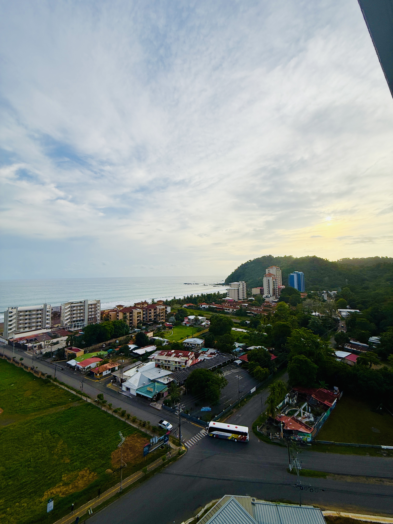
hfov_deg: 85.7
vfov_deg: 102.1
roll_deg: +0.6
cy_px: 262
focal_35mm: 14
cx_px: 196
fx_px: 212
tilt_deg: +4.2
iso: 50
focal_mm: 2.22
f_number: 2.2
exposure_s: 1/1961
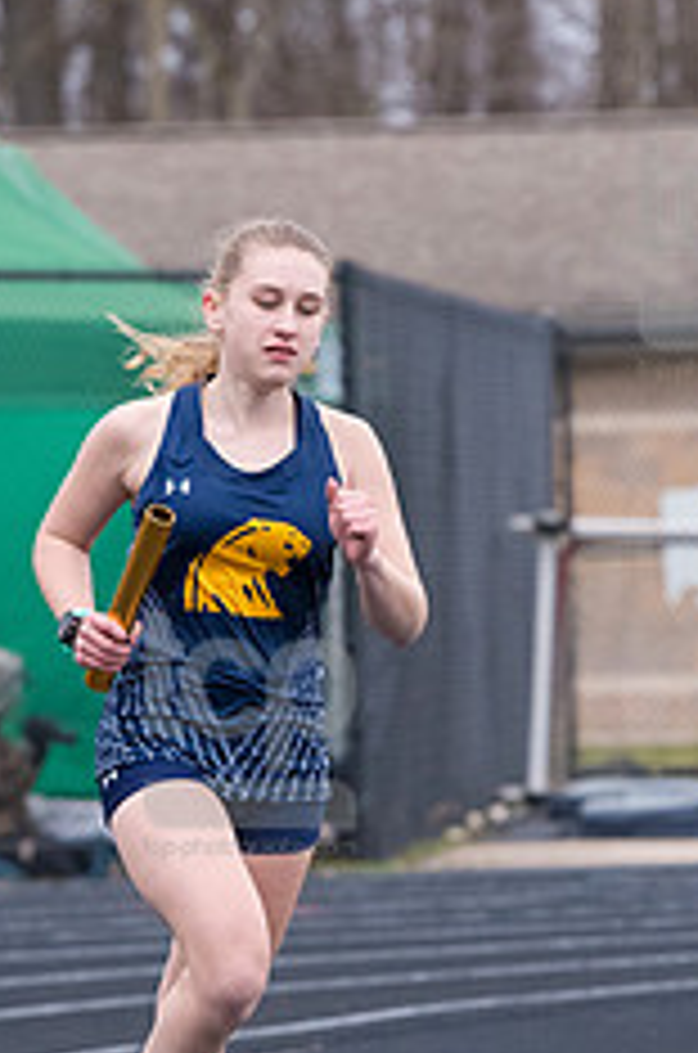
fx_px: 13875
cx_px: 250
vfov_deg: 4.3
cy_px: 734
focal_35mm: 475
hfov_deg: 2.9
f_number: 5
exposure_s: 1/1600
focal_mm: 165
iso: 2000
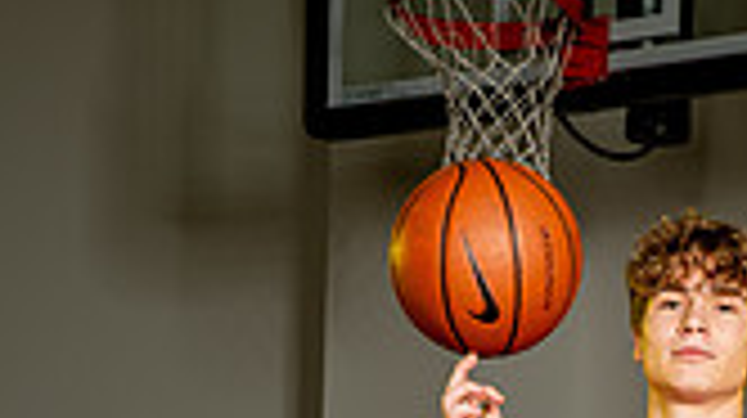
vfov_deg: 5.9
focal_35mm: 199
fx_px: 3938
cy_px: 966
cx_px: 477
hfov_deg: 10.8
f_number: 8
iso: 100
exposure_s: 1/125
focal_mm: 70
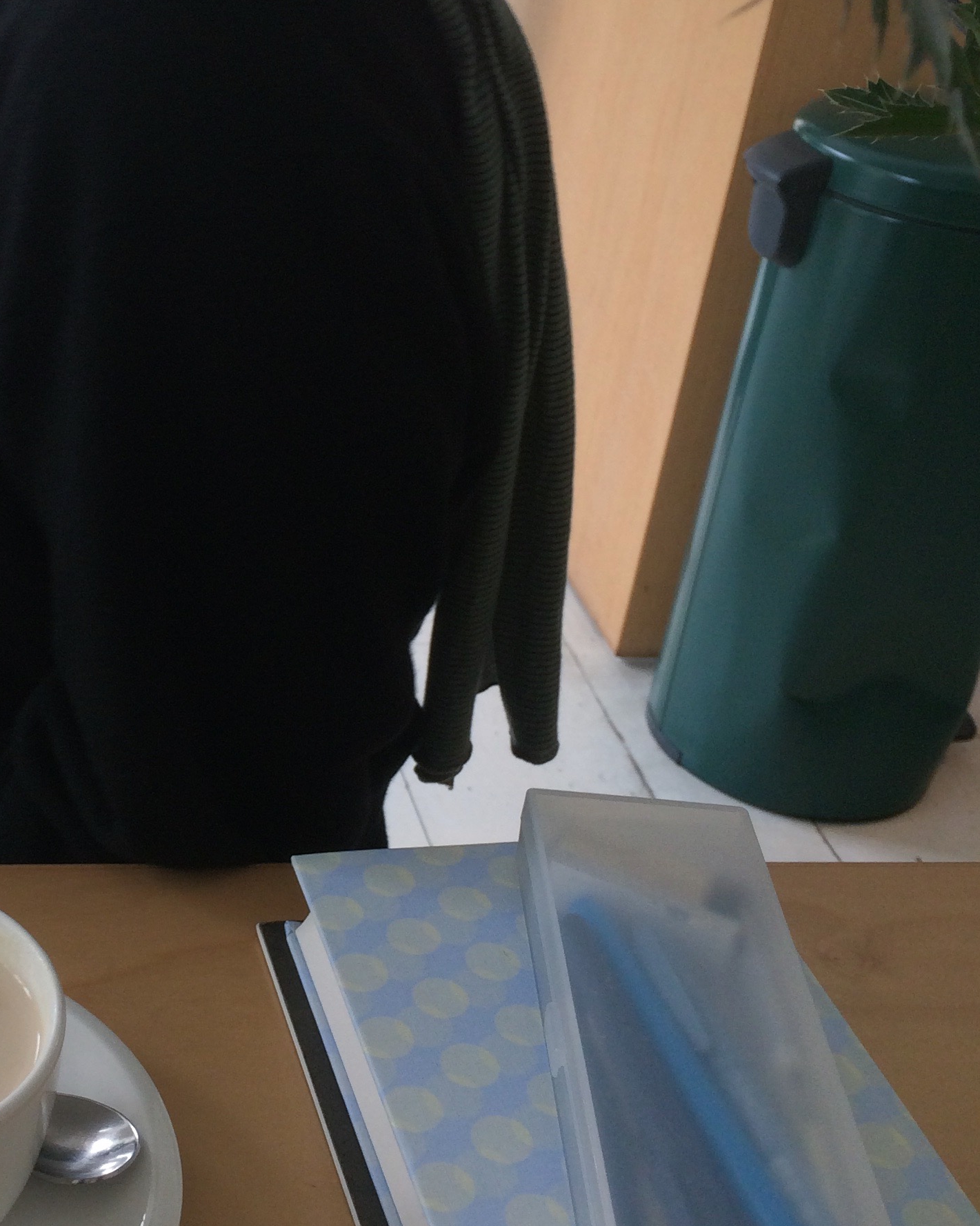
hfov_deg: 28.3
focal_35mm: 52
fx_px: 1886
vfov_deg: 35.9
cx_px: 152
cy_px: 521
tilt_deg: -27.1
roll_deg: -5.2
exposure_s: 1/30
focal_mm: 4.15
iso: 64
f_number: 2.2
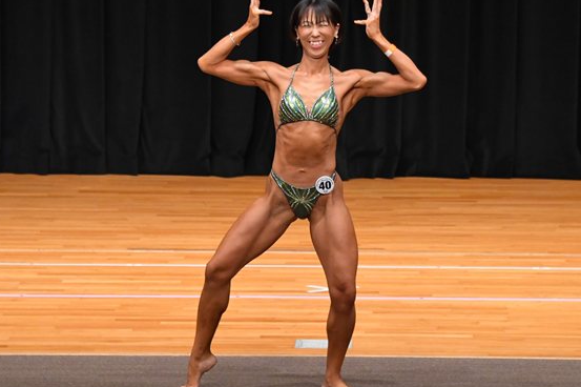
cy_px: 182
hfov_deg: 7.3
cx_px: 299
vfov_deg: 4.9
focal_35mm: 283
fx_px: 4564
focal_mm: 135
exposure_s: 1/400
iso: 4000
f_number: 5.6
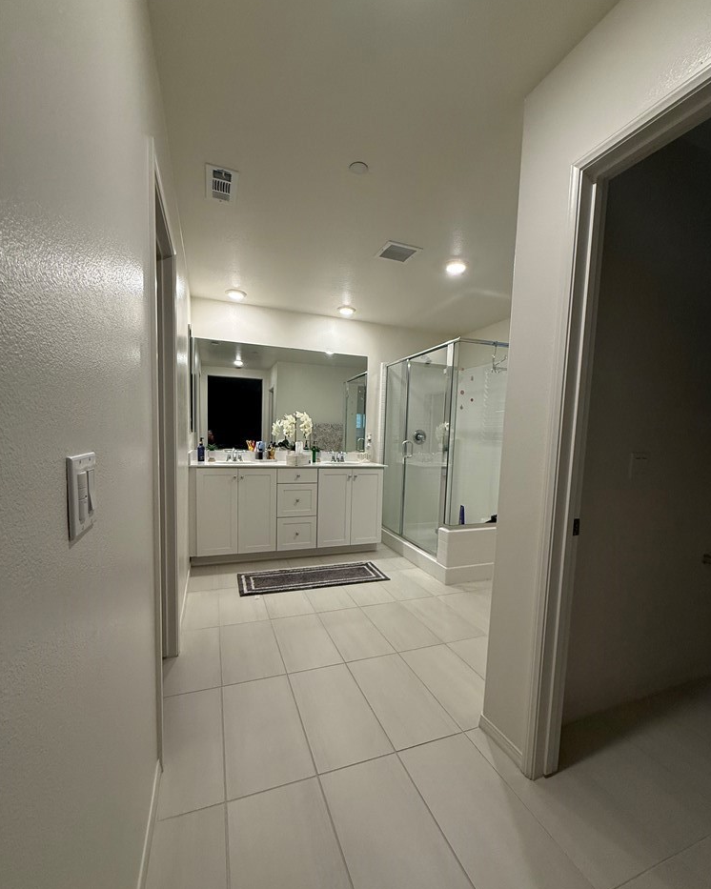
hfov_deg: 84.0
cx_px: 362
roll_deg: -2.5
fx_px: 395
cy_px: 475
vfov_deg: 96.7
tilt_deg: -5.0
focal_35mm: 15
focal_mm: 2.22
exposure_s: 1/120
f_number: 2.2
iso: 200
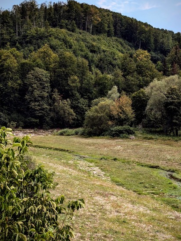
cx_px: 96
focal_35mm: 53
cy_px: 115
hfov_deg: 27.6
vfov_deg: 36.1
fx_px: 369
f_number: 1.68
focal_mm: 6.9
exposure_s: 1/765
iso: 21
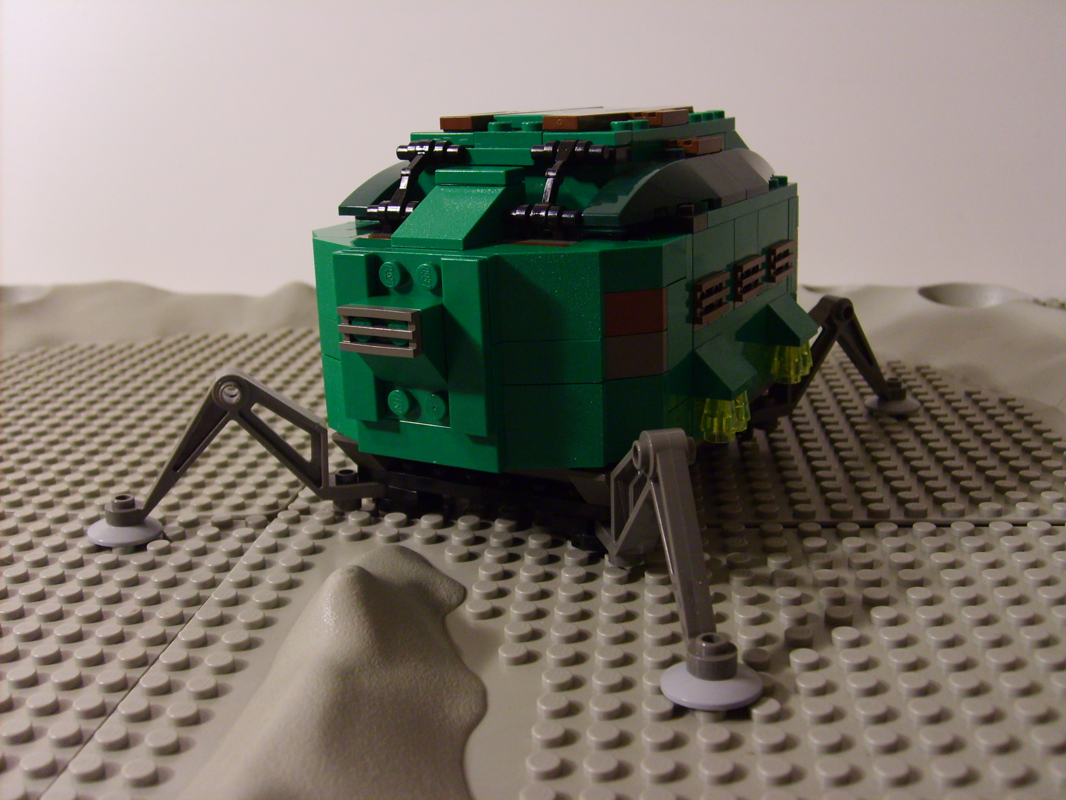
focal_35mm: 35
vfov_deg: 40.7
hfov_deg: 52.6
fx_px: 1078
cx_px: 533
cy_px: 400
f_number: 2.8
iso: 140
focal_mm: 5.8
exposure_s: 1/20
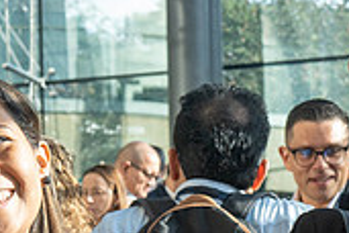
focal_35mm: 146
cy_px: 286
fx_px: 1415
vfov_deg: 9.3
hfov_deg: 14.0
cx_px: 73
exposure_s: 1/800
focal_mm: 35
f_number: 5.6
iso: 1250
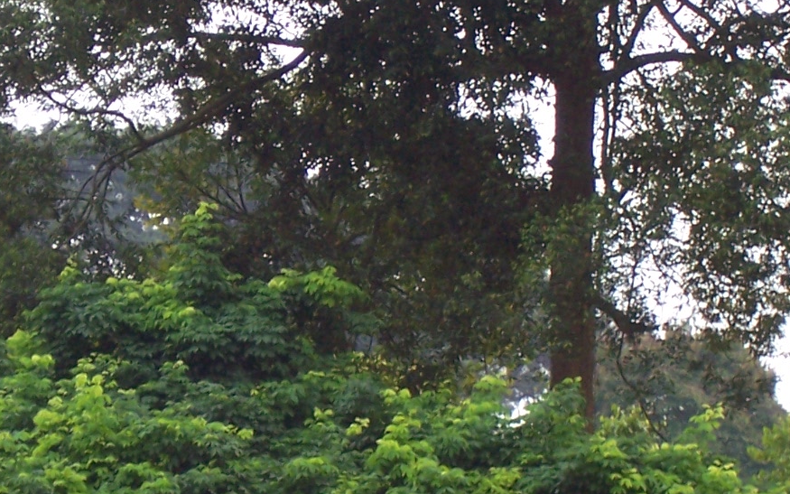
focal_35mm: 253
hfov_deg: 8.3
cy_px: 365
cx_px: 268
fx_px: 5447
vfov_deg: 5.2
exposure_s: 1/125
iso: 125
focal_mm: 16.8
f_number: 4.6
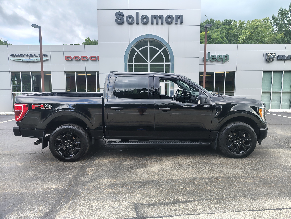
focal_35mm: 24
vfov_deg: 56.8
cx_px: 146
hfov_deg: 71.6
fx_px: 202
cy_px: 110
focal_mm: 5.56
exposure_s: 1/294
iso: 100
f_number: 1.8
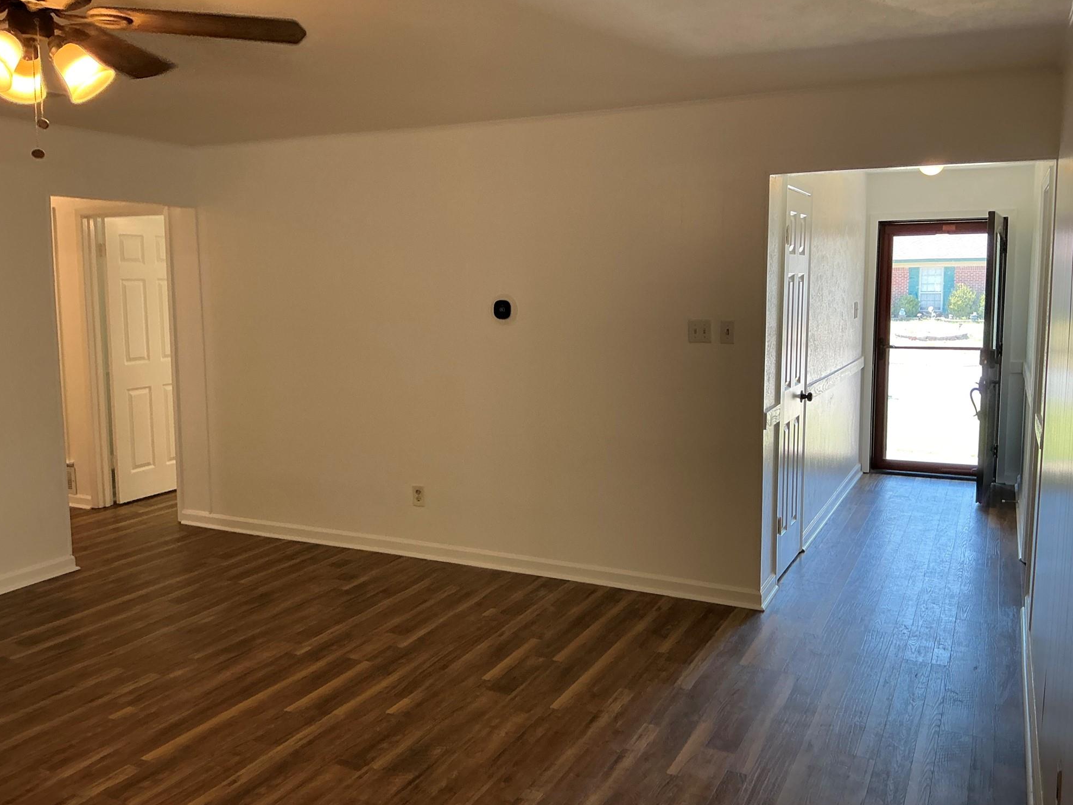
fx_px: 899
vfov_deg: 48.2
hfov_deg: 61.7
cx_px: 535
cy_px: 394
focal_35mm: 29
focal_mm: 3
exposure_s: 1/60
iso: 50
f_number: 1.8
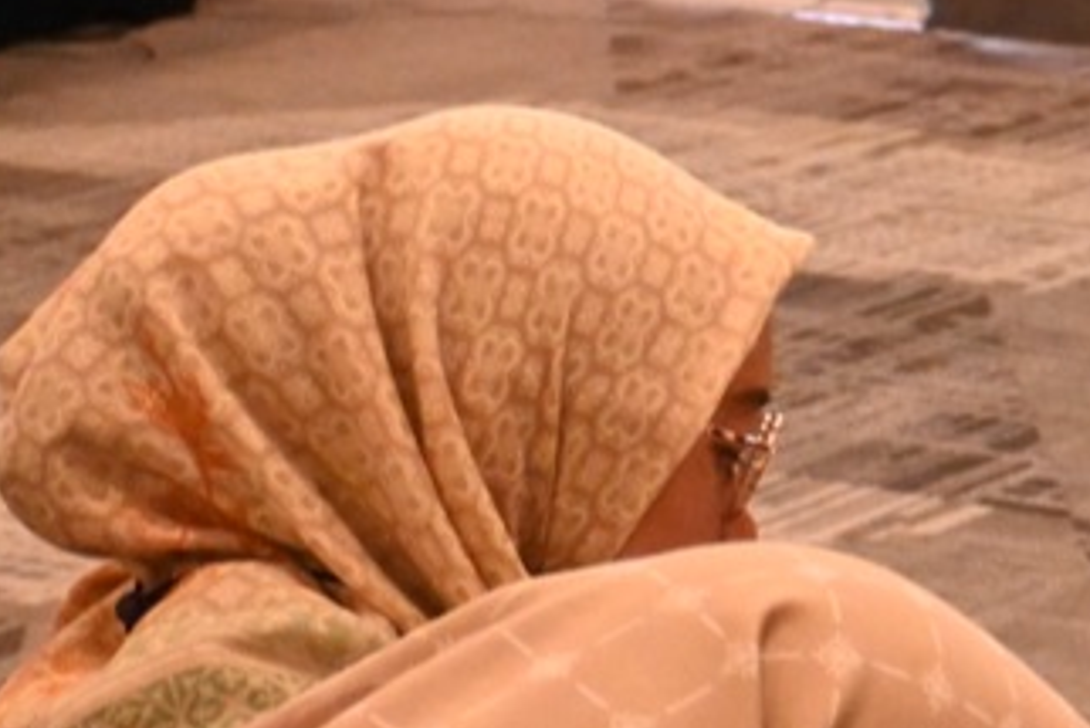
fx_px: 4626
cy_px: 498
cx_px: 2661
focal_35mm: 153
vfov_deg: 9.0
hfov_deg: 11.2
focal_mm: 20.5
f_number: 3.8
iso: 3200
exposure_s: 1/100
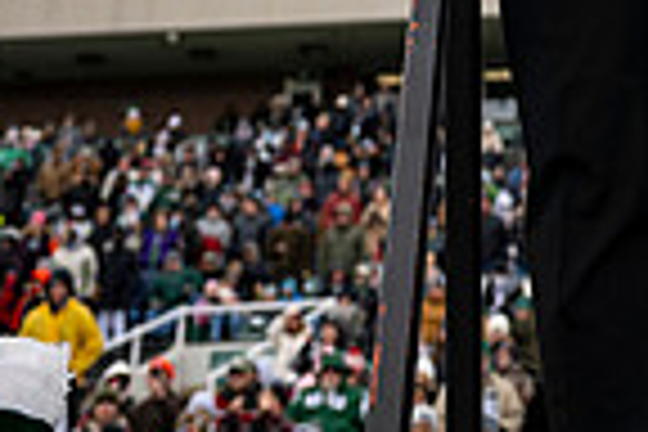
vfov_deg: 12.7
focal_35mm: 97
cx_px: 590
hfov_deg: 20.6
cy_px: -371
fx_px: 1746
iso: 100
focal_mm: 24
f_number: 2.8
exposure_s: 1/500
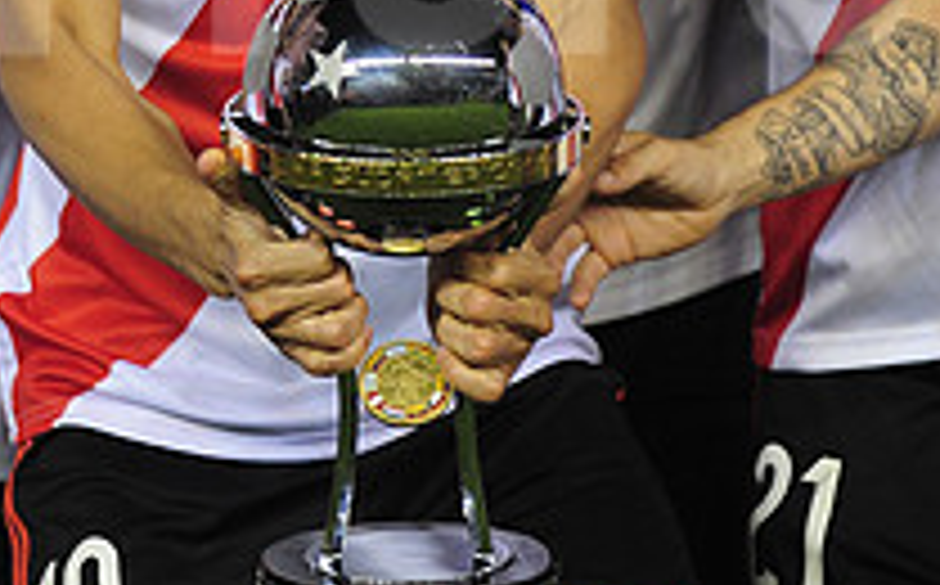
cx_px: 355
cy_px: -99
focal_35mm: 566
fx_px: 14480
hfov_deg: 3.7
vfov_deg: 2.3
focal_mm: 200
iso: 1600
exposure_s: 1/640
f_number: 2.8
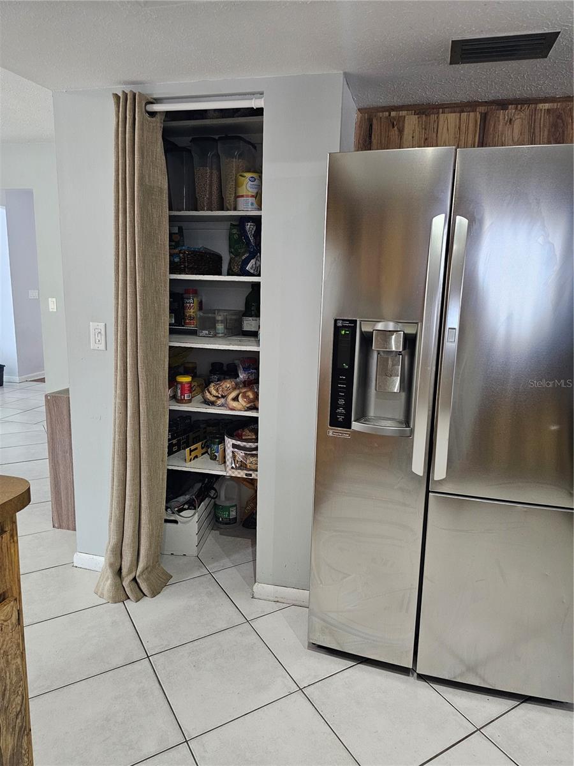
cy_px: 383
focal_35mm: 23
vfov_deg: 73.9
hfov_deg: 58.9
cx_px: 287
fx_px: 509
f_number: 1.7
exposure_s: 1/120
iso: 800
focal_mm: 6.3
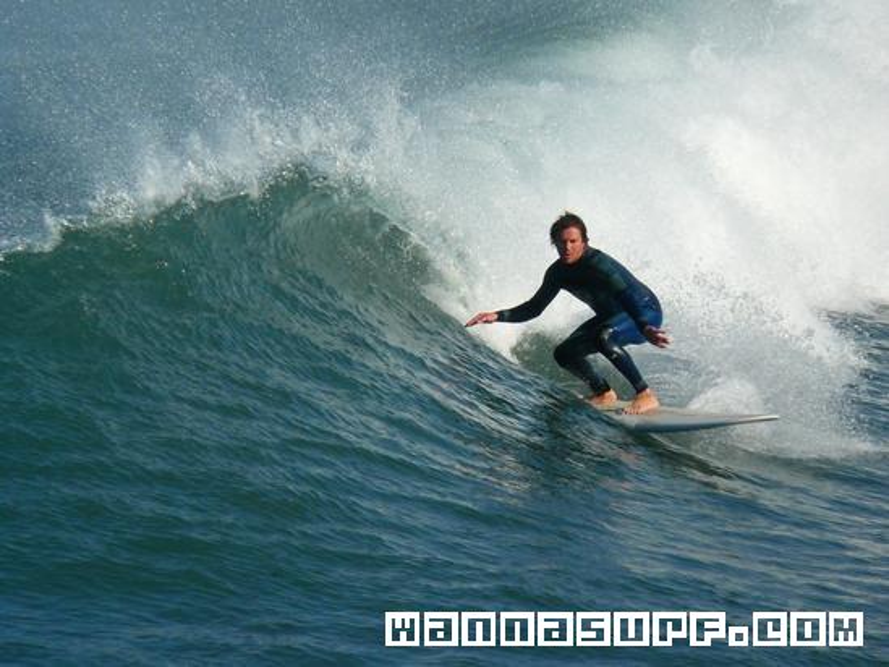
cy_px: 334
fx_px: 11097
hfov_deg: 4.6
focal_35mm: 432
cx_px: 444
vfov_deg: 3.4
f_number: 8
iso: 200
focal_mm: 72
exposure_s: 1/640
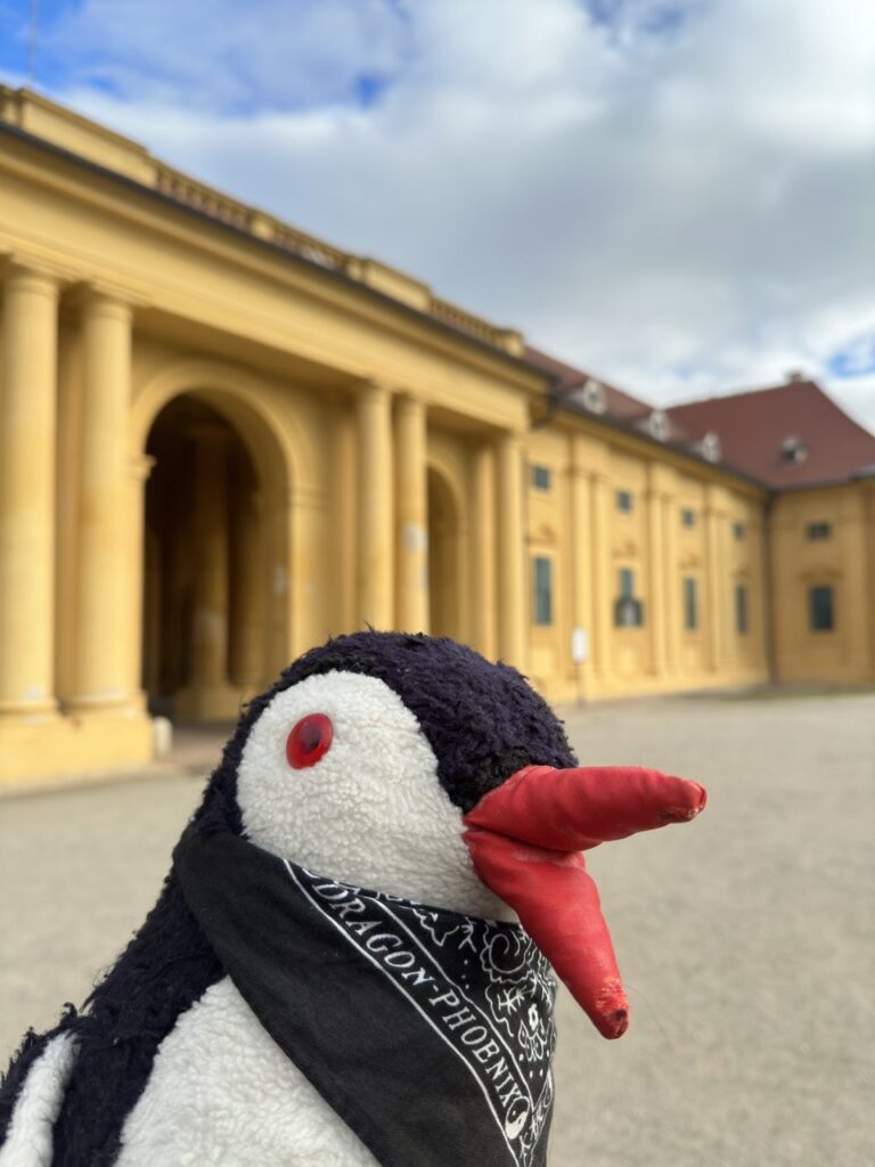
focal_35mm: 24
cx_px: 438
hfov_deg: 56.8
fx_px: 809
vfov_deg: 71.6
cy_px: 584
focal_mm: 6.86
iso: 100
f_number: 1.78
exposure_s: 1/2451
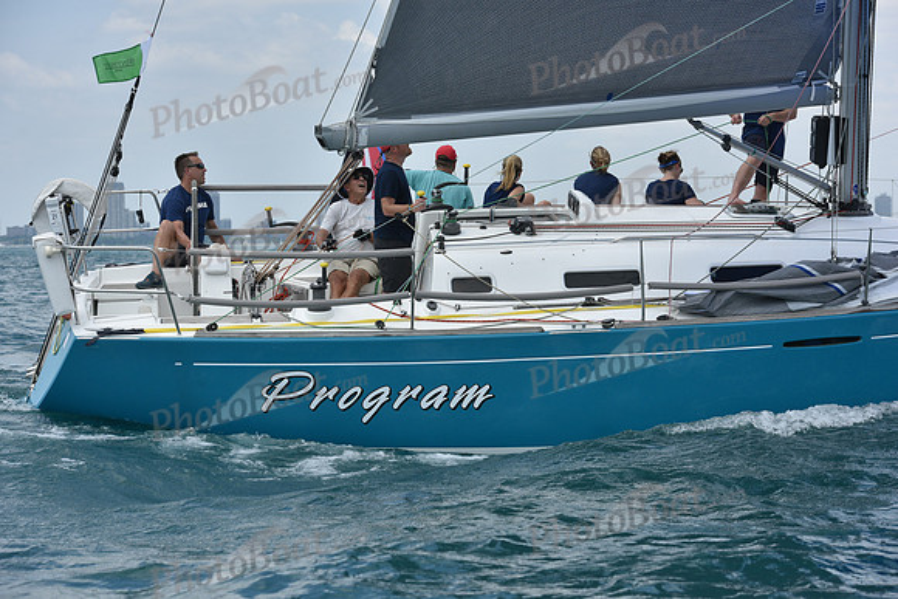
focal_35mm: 112
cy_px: 300
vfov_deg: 12.2
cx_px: 449
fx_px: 2794
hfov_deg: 18.3
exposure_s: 1/1250
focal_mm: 112
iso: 250
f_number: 7.1
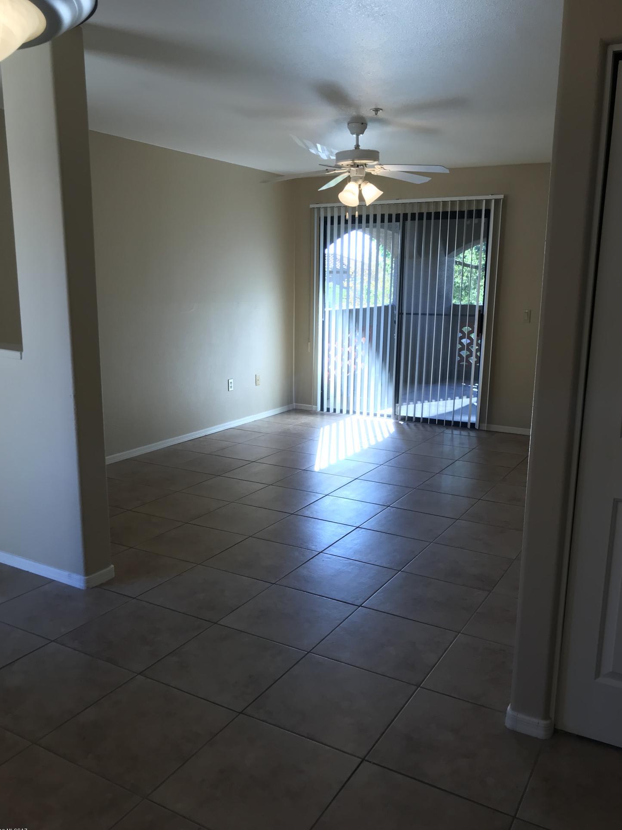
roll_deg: +0.0
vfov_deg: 61.6
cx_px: 309
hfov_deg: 48.2
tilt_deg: -12.0
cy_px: 428
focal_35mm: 29
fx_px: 695
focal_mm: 3.99
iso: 32
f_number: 1.8
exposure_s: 1/120
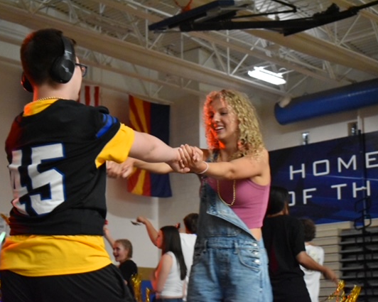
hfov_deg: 24.4
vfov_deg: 19.6
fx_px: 872
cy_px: 151
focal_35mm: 78
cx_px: 166
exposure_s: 1/60
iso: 9000
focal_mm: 46
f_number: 5.3
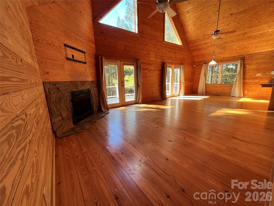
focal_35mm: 13
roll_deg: +1.7
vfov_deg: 89.9
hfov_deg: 106.2
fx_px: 103
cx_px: 137
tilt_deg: -12.4
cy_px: 103
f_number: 1.8
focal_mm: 1.57
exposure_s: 1/99
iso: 80
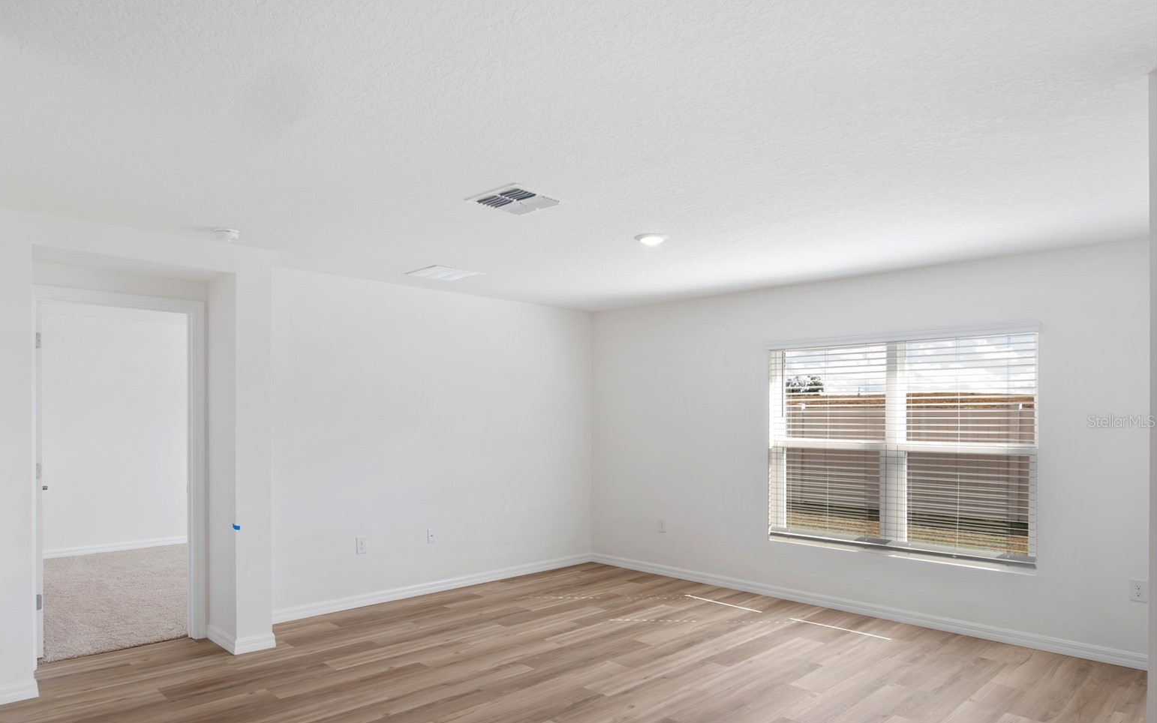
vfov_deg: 54.8
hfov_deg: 79.6
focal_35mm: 22
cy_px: 421
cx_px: 558
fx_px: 694
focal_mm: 10
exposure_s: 1/60
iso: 800
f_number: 6.3
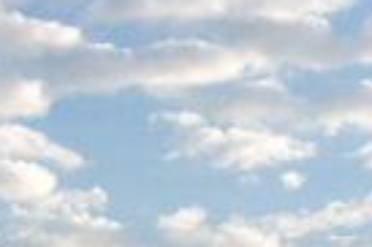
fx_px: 1734
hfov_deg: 11.6
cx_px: -234
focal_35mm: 168
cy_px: 660
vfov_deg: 7.4
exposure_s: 1/200
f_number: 5.6
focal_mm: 20
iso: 100
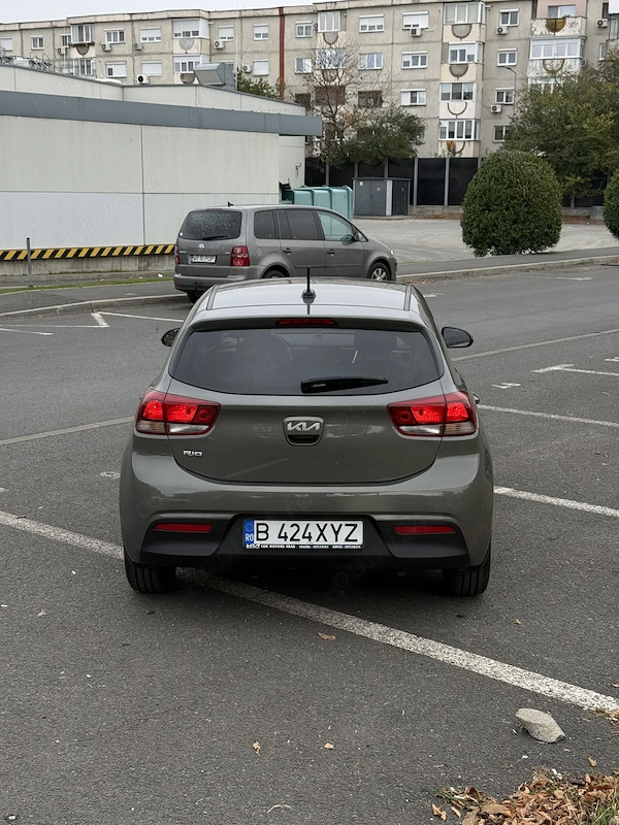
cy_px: 412
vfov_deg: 39.7
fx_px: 1144
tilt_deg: -10.6
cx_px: 310
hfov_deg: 30.3
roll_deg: -1.0
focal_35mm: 48
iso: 80
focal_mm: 6.76
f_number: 1.78
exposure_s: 1/962
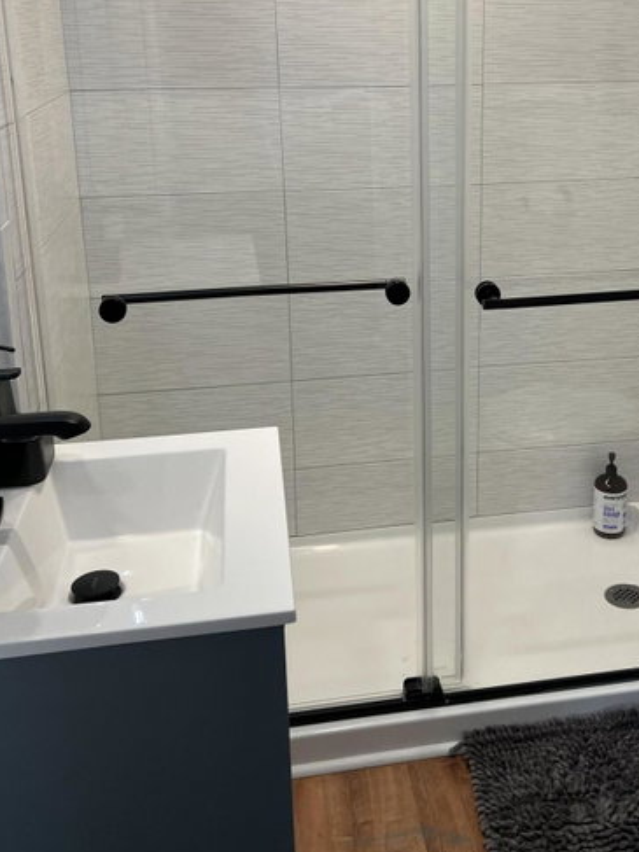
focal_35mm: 41
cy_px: 276
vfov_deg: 45.0
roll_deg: -0.1
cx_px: 427
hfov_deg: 34.8
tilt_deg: -13.9
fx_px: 1010
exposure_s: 1/120
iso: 64
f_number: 1.5
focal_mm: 5.7
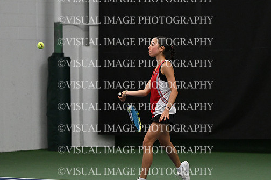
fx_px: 1429
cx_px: 136
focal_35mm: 190
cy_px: 96
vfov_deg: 7.2
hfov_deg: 10.8
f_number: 2.8
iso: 4000
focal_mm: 110
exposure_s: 1/1000
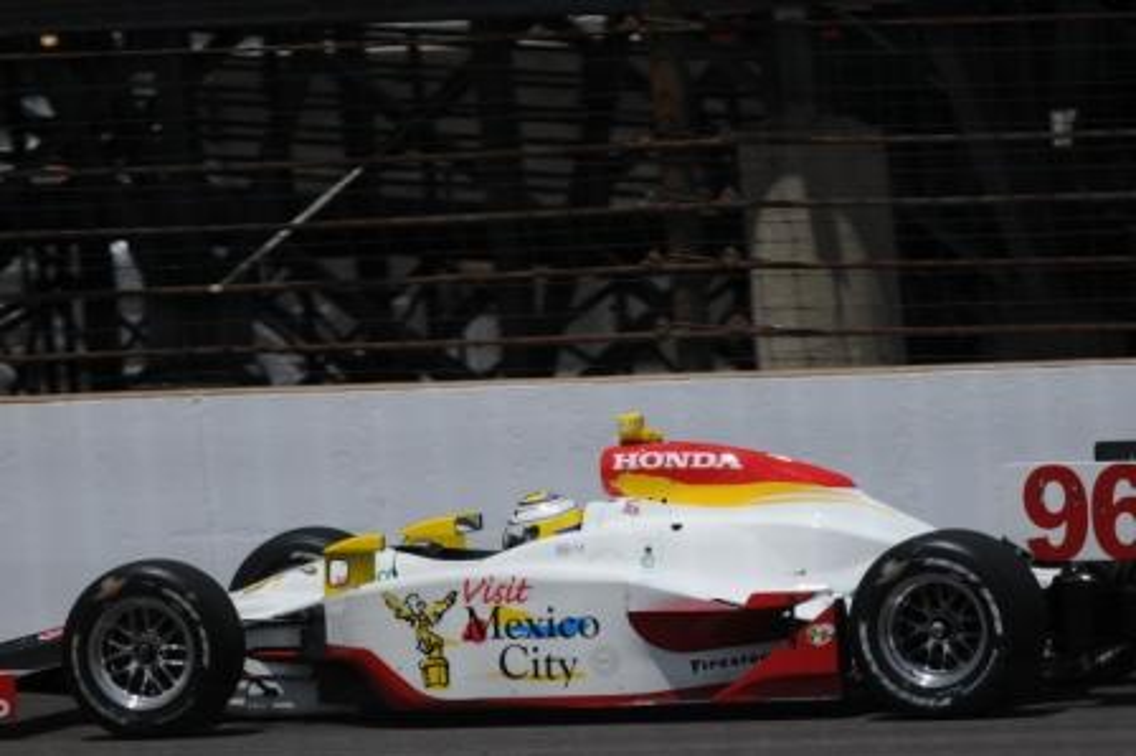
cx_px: 568
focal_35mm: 540
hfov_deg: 3.8
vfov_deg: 2.5
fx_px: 17027
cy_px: 378
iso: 200
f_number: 6
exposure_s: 1/2500
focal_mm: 360
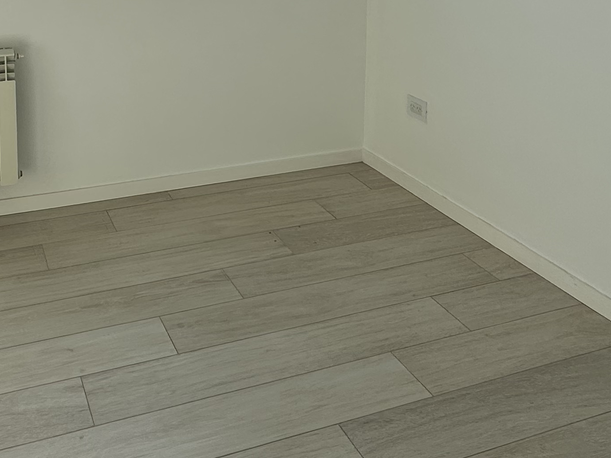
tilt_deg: -5.5
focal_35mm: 41
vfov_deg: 31.3
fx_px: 724
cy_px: -42
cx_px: 181
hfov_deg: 44.8
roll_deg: +1.1
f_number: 2.2
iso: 40
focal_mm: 2.22
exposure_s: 1/739
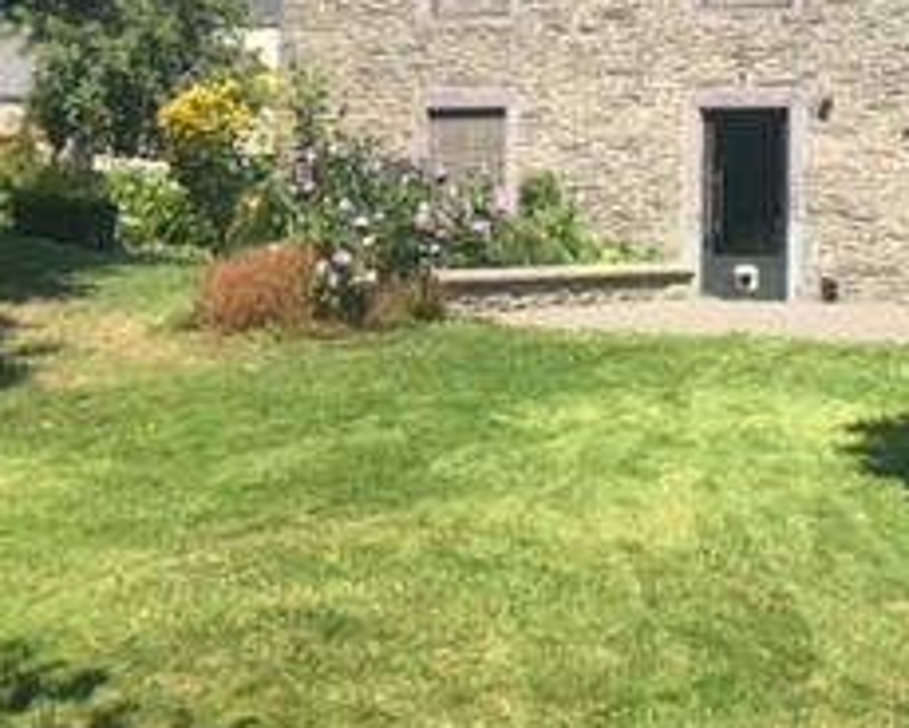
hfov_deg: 25.5
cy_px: -16
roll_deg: -2.9
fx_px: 1991
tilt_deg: +7.6
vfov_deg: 20.0
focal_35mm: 74
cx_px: 648
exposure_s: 1/942
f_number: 2.2
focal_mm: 4.15
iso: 32
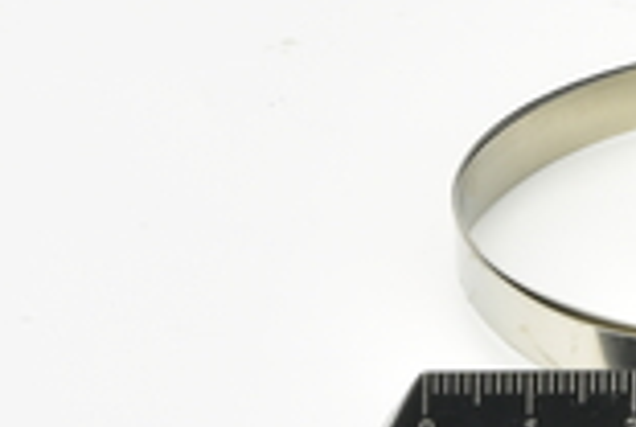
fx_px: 4921
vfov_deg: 4.9
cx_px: 1145
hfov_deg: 7.2
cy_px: -164
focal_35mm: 278
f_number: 29
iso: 64
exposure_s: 1/2
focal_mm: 60
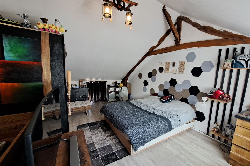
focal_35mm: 14
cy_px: 86
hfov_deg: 104.2
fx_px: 97
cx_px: 128
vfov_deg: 81.2
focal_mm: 1.74
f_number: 2.2
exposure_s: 1/50
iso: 160
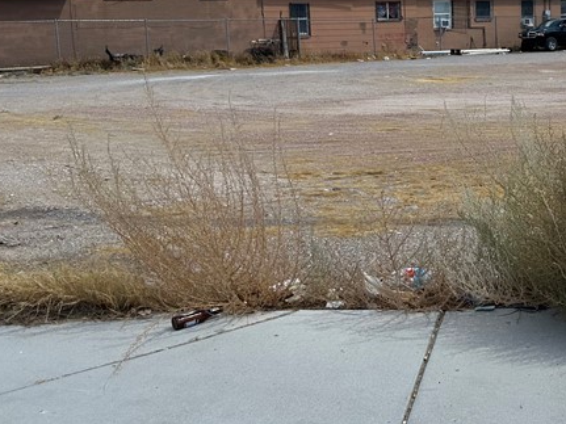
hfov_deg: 31.9
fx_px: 932
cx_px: 529
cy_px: 133
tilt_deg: -8.0
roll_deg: +0.9
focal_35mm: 57
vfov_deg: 25.5
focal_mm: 6.86
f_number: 1.78
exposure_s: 1/5000
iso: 80
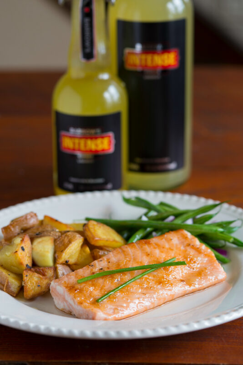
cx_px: 122
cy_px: 182
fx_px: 1062
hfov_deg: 13.1
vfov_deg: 19.4
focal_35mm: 105
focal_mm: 105
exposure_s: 1/3
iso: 100
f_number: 7.1
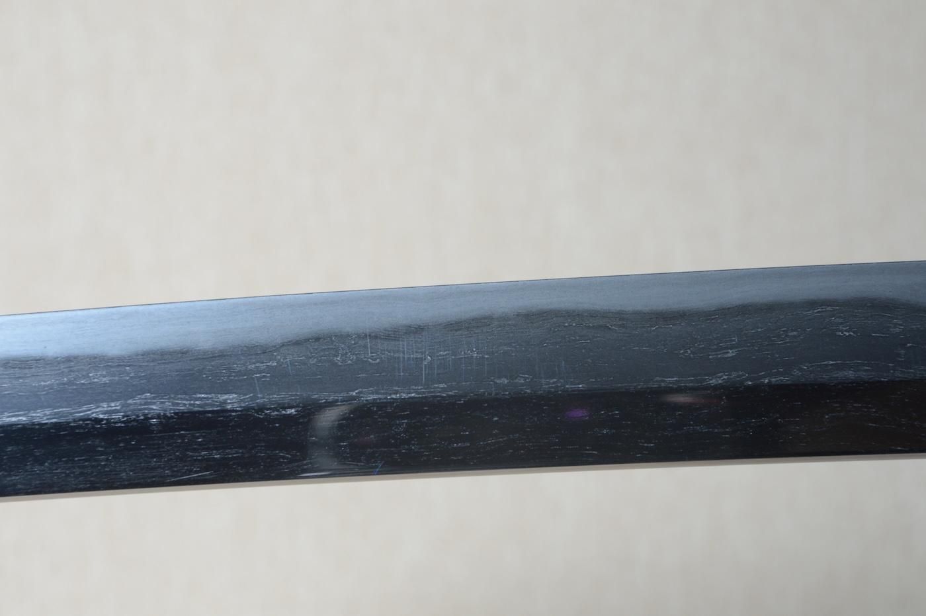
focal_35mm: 142
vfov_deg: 9.6
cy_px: 308
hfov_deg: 14.4
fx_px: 3662
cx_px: 463
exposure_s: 1/1.6
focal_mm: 95
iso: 400
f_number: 11
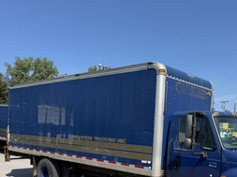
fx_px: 260
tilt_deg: -1.5
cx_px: 152
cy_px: 140
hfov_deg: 48.5
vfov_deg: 36.5
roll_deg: -2.0
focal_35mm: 38
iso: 80
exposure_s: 1/4167
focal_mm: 6.76
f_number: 1.78
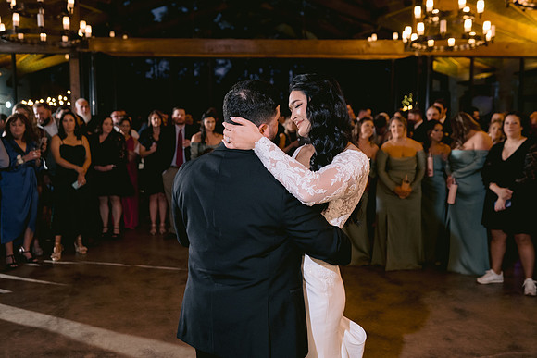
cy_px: 179
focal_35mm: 35
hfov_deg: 54.4
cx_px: 268
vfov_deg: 37.9
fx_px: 522
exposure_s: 1/125
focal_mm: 35
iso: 1600
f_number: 3.2
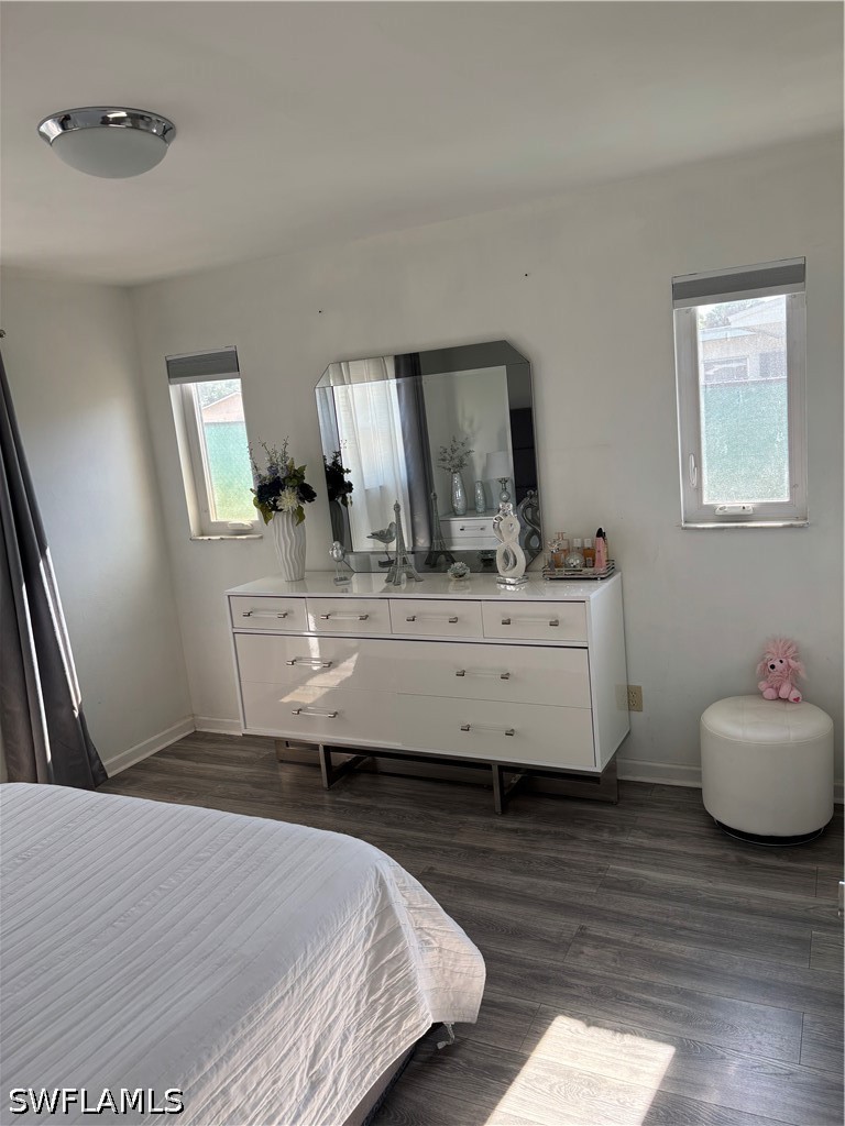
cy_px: 563
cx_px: 422
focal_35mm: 26
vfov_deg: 67.3
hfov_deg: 53.1
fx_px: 846
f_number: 1.6
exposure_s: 1/120
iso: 50
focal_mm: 5.96
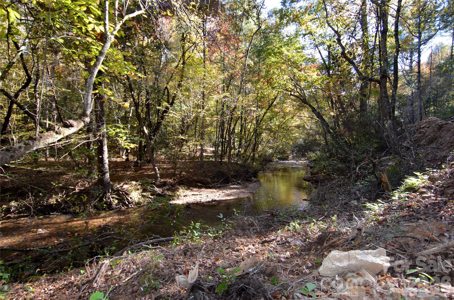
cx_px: 227
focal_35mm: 18
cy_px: 150
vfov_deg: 67.1
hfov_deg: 90.1
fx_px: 227
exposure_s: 1/125
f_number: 4
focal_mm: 12
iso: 200
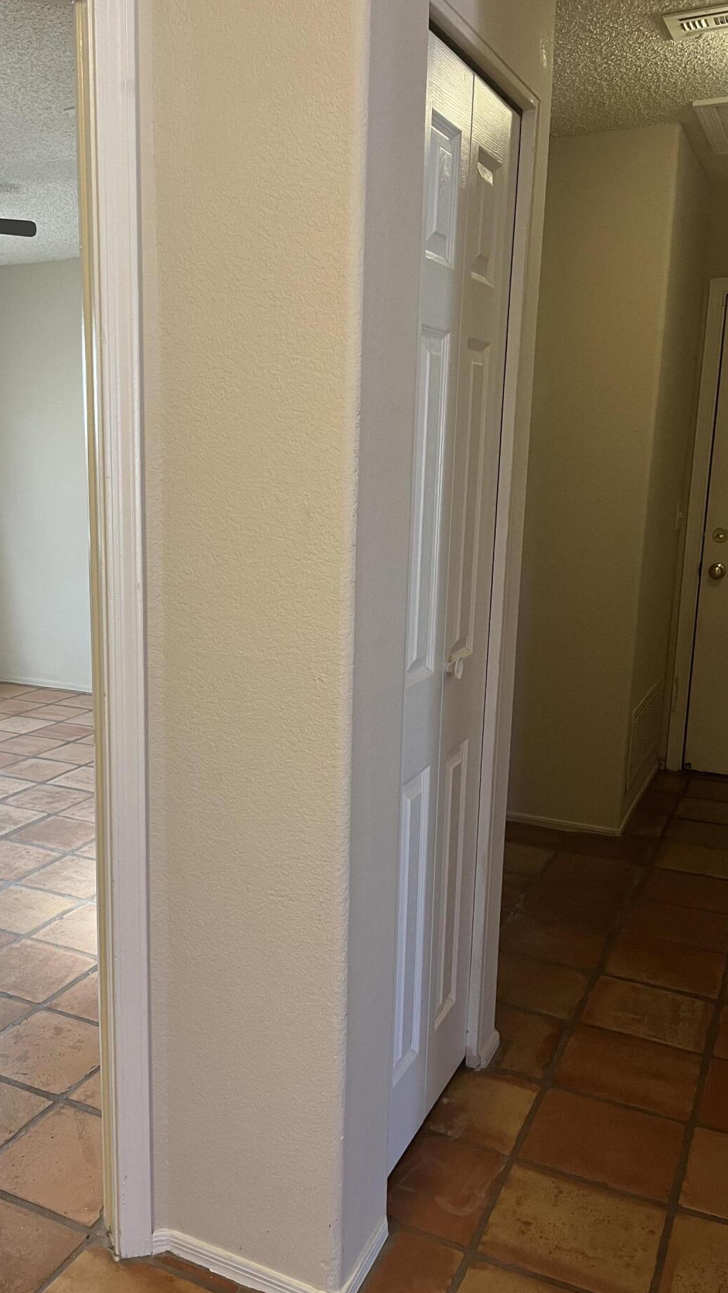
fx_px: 1064
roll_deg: -0.3
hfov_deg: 37.2
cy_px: 689
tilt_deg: -12.6
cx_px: 222
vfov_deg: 62.6
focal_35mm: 31
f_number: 1.6
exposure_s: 1/60
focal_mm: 5.1
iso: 100
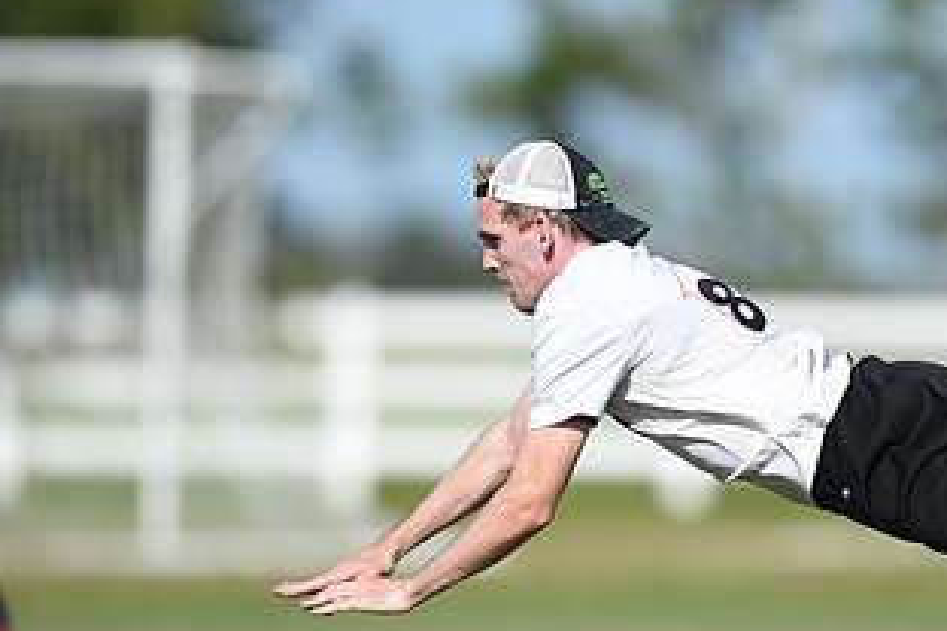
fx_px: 19543
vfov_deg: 1.9
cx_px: 634
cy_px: 352
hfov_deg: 2.8
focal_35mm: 743
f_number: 2.8
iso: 100
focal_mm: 400
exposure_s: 1/2500
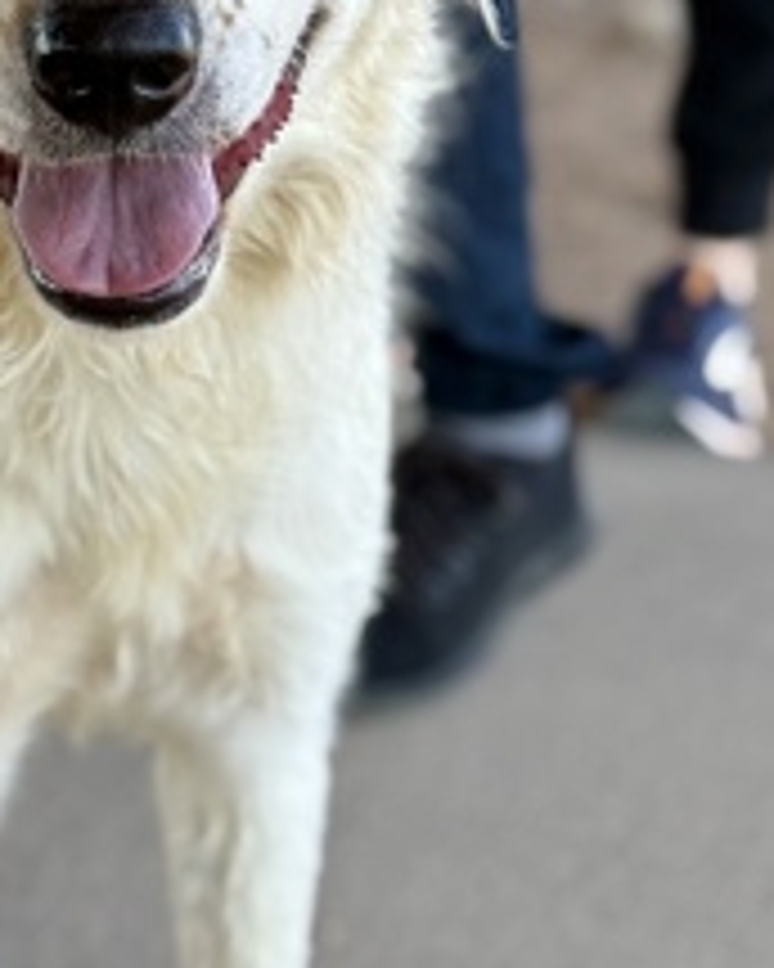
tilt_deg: -17.7
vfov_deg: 15.8
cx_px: 9
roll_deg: -1.1
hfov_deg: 12.5
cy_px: 581
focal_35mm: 122
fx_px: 3493
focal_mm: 6.76
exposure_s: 1/699
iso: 80
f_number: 1.78
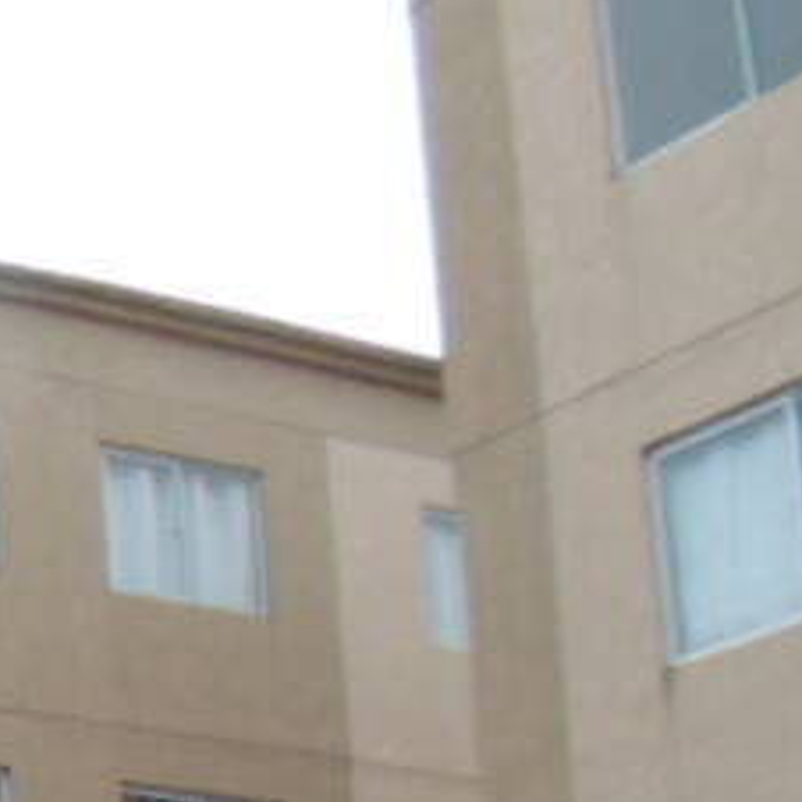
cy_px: 1249
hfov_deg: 14.2
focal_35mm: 100
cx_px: -866
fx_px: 2621
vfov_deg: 15.8
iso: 120
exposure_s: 1/125
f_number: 2.5
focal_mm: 4.5
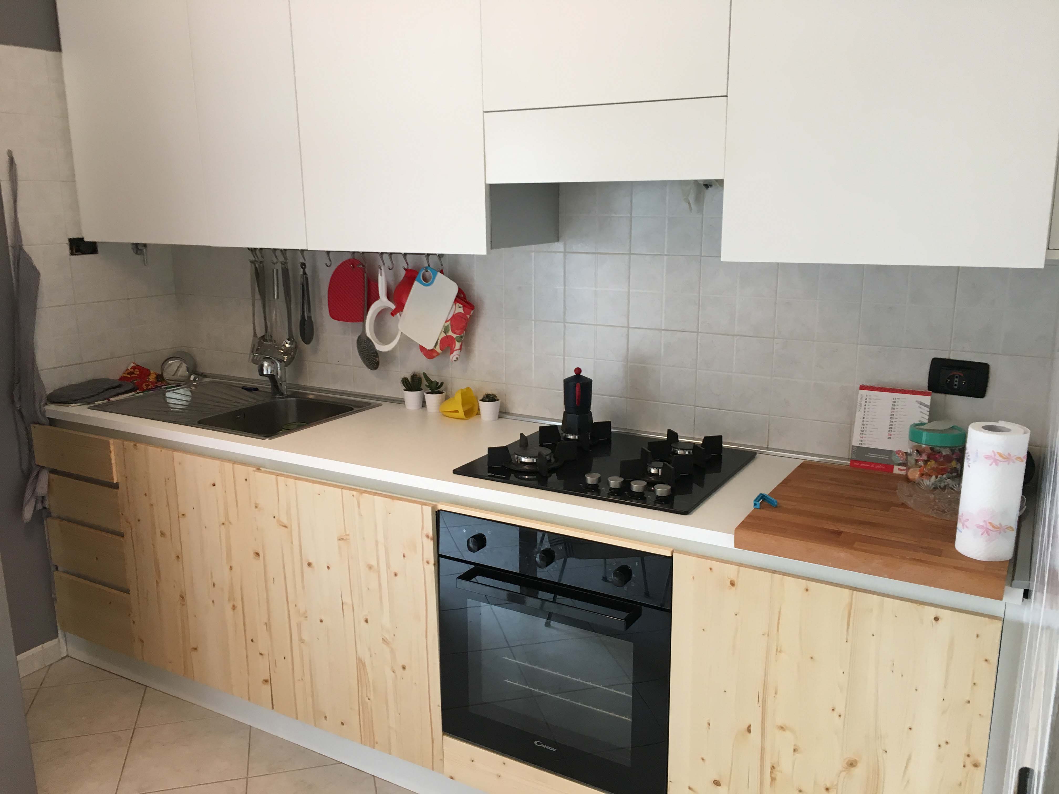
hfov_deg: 61.7
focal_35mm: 29
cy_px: 397
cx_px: 530
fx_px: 887
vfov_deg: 48.2
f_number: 2.2
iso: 80
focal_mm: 4.15
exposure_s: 1/33
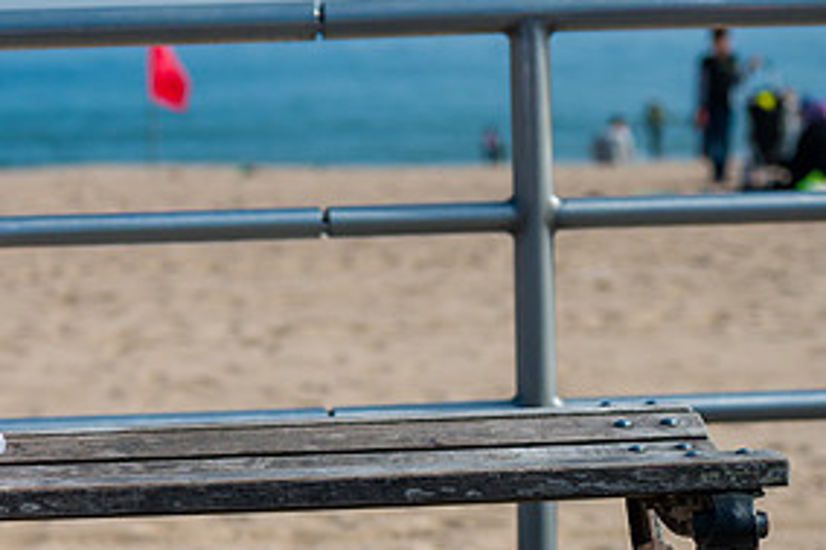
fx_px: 3279
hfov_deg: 14.2
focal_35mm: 143
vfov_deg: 9.6
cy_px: 314
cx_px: 76
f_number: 4
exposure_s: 1/4000
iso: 200
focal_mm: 70
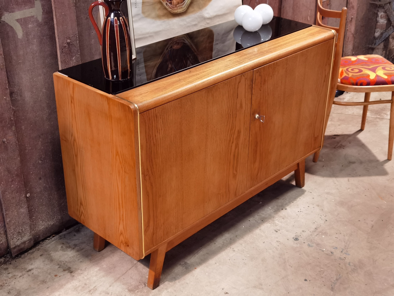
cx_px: 197
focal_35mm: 49
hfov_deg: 38.9
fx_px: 558
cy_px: 148
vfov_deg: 29.7
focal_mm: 6.71
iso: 320
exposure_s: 1/33.3
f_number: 1.9
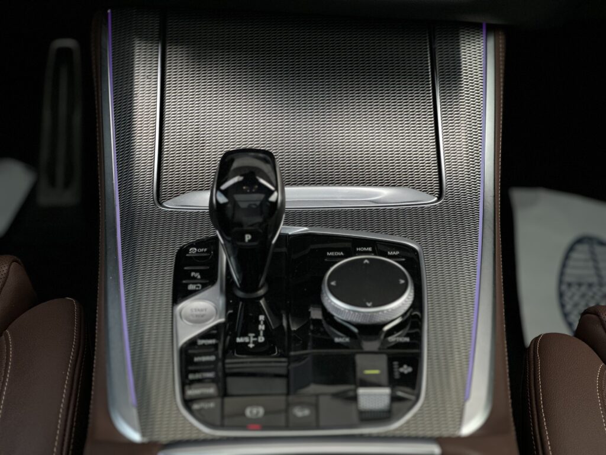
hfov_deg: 25.3
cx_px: 303
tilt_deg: -42.4
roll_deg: +0.8
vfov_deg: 19.1
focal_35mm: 77
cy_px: 228
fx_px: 1348
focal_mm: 9
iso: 64
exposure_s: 1/81
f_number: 2.8
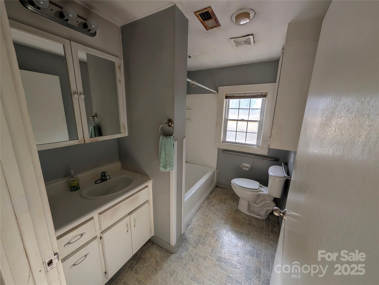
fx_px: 132
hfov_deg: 110.5
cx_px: 190
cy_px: 142
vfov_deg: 94.6
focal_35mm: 12
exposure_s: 1/225
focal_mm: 2.02
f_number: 1.7
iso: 51
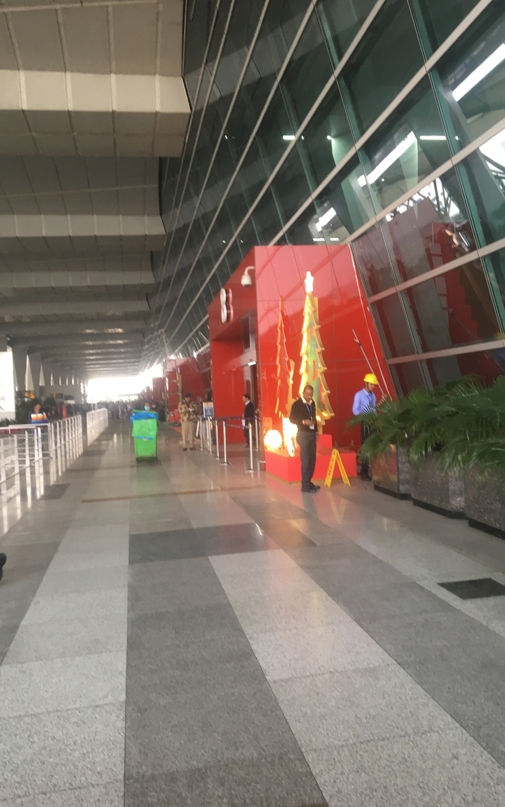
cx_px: 264
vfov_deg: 61.2
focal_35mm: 31
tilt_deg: -1.2
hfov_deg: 40.6
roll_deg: +4.0
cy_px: 404
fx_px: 682
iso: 40
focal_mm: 4.15
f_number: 2.2
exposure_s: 1/33
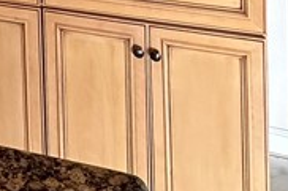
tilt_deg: -3.1
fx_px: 655
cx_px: -14
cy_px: -253
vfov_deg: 13.0
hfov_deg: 23.5
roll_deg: +2.1
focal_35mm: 82
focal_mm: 2.22
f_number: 2.2
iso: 250
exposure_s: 1/120
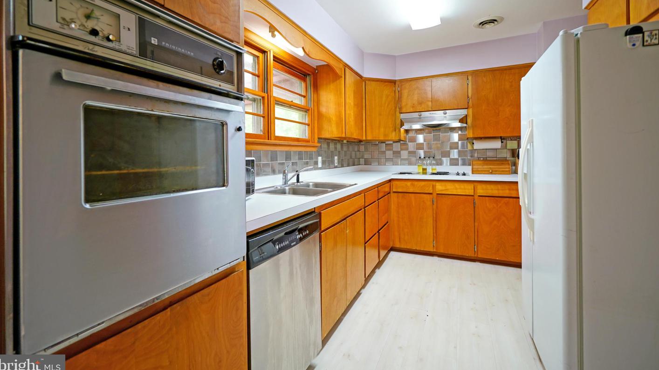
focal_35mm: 16
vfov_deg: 66.6
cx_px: 328
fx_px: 280
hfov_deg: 99.4
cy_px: 155
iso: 200
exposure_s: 1/30
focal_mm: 10
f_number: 2.8
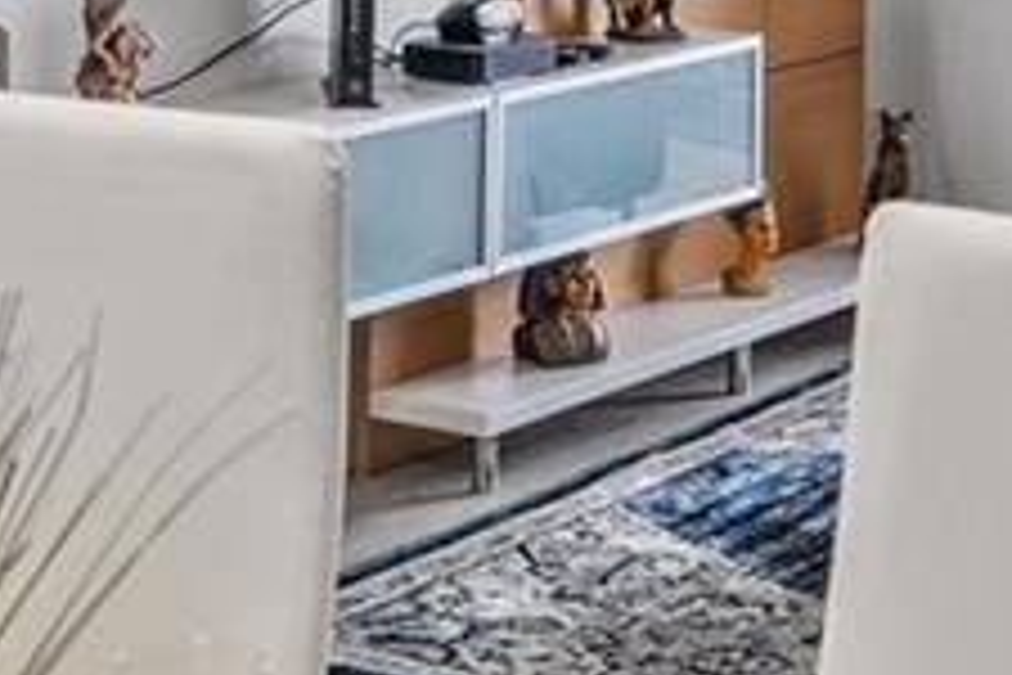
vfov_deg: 11.5
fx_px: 3204
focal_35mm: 114
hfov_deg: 17.9
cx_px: 319
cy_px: -342
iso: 640
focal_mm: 16
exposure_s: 1/13
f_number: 4
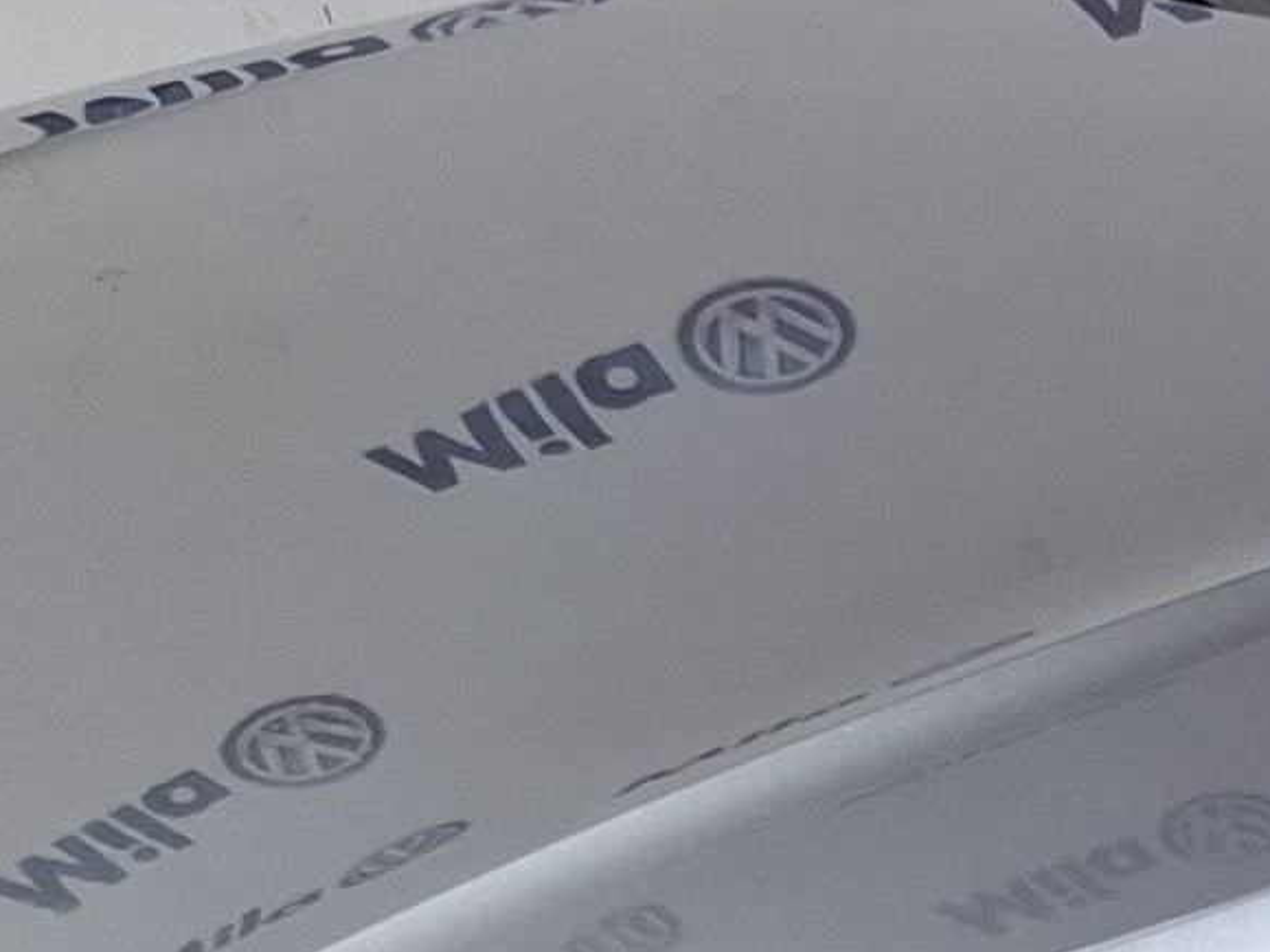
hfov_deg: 11.1
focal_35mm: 162
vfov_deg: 9.0
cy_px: 1367
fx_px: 5942
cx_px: 2542
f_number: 1.8
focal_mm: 5.54
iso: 320
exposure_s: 1/60
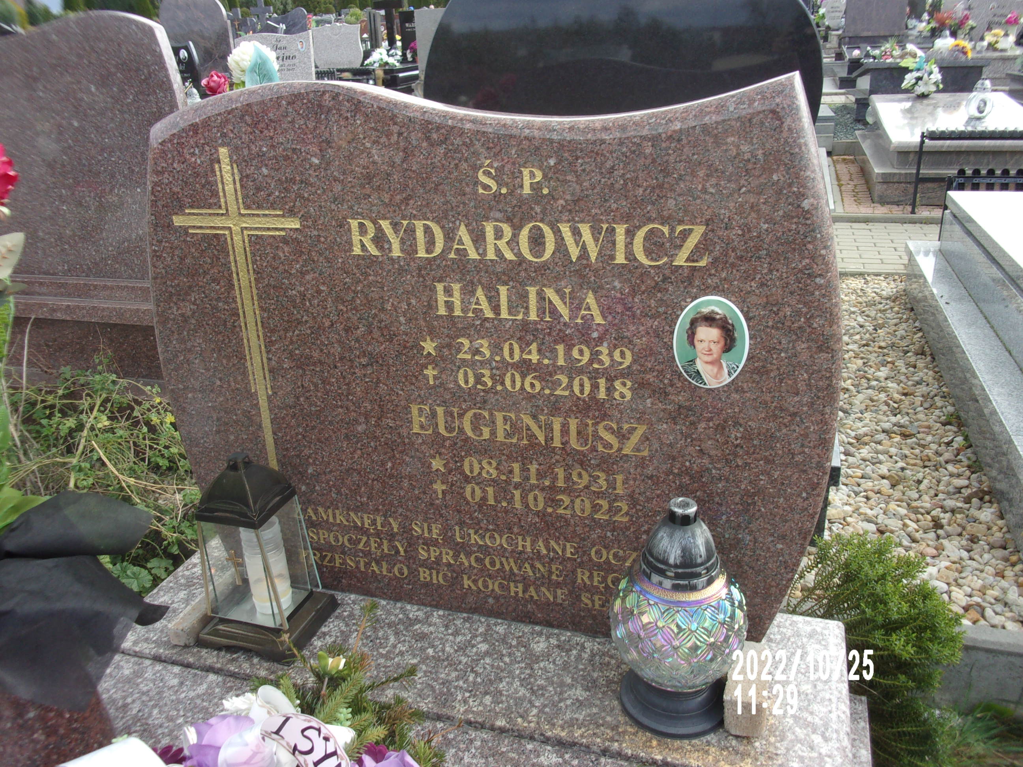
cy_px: 384
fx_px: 827
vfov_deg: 49.7
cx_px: 512
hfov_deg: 63.4
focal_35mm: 28
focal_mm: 5.1
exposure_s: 1/100
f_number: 3.9
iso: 80
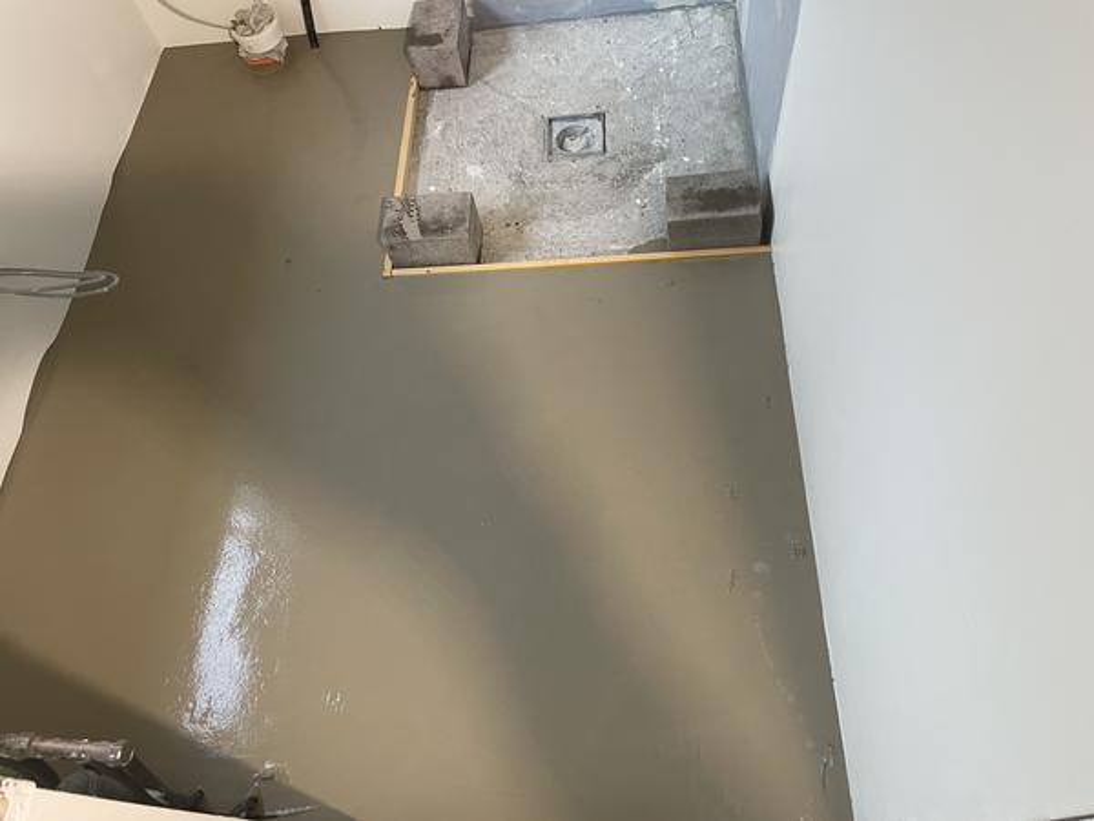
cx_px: 547
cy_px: 410
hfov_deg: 67.3
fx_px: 822
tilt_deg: -60.7
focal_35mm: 26
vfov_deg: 53.1
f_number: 1.6
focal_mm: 4.2
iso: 100
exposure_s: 1/50
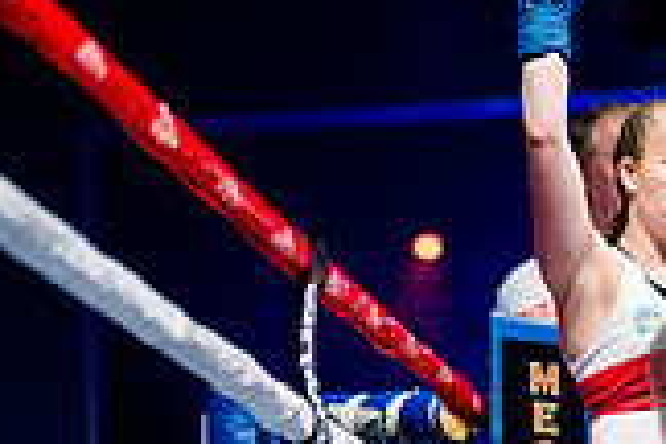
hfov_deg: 11.4
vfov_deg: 7.7
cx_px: 658
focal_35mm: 179
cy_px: 388
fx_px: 3311
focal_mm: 50
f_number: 1.4
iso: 4000
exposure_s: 1/1250
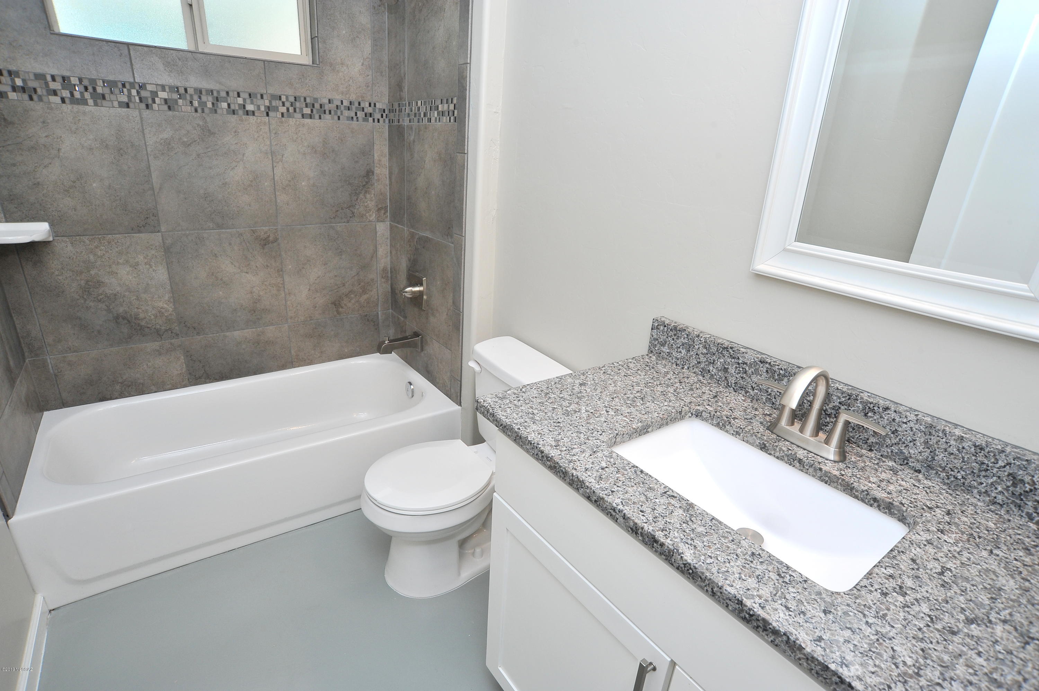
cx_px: 520
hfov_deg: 90.0
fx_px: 519
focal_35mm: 18
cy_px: 346
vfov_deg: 67.3
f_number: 11
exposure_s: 1/30
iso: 640
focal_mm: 18
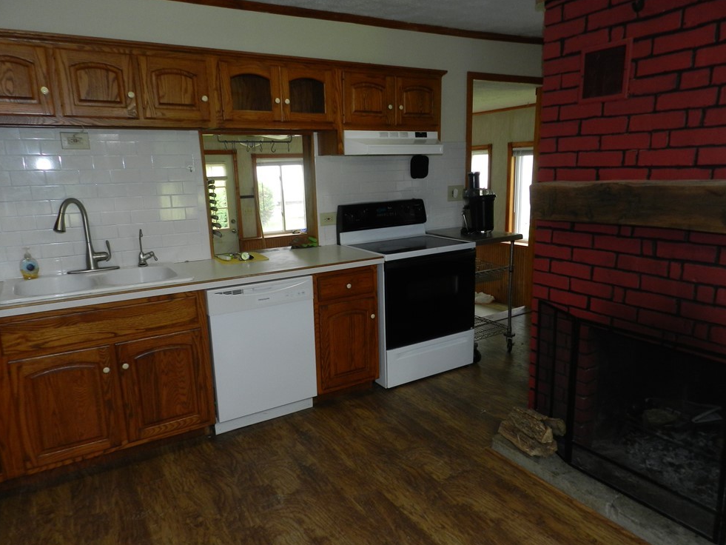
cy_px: 281
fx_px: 503
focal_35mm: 24
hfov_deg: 71.6
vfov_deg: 56.8
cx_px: 363
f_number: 3.4
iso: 200
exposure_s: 1/30
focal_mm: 4
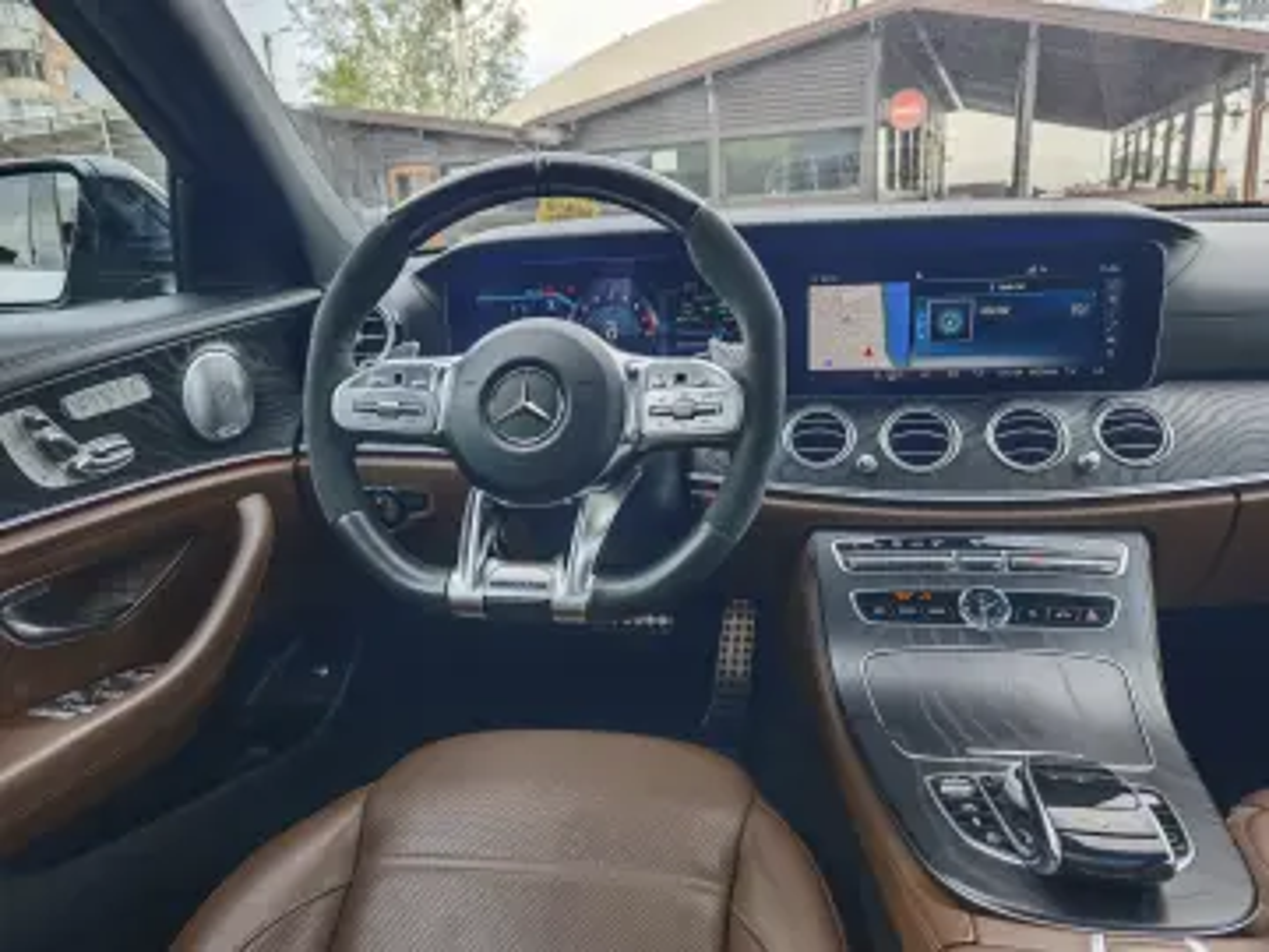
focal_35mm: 23
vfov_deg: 58.9
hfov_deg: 73.9
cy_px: 476
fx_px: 843
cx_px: 634
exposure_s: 1/101
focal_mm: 6.55
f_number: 1.6
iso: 250
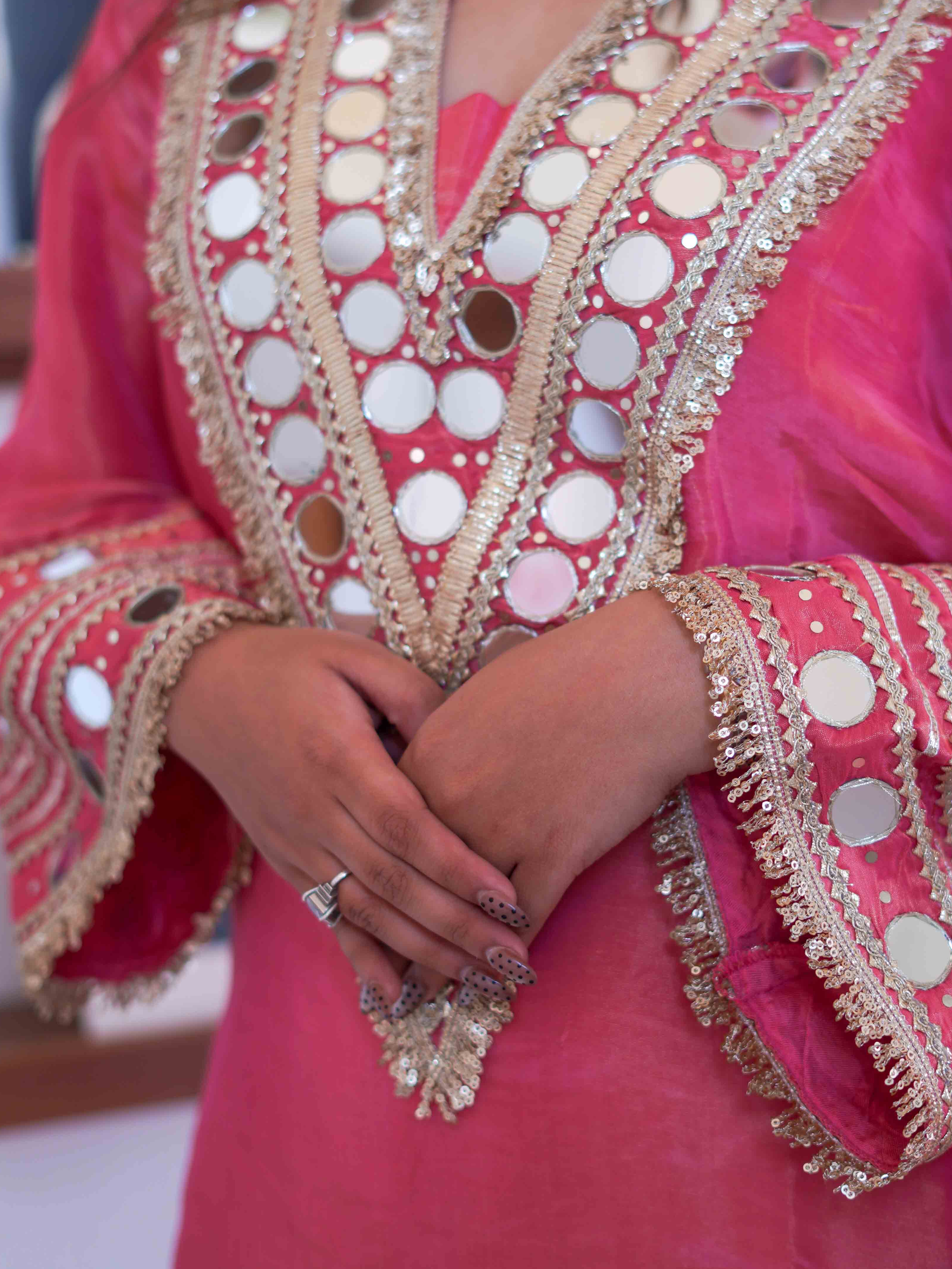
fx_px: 2457
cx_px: 568
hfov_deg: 21.9
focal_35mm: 67
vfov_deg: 28.9
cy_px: 562
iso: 125
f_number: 2.2
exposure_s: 1/100
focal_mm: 50
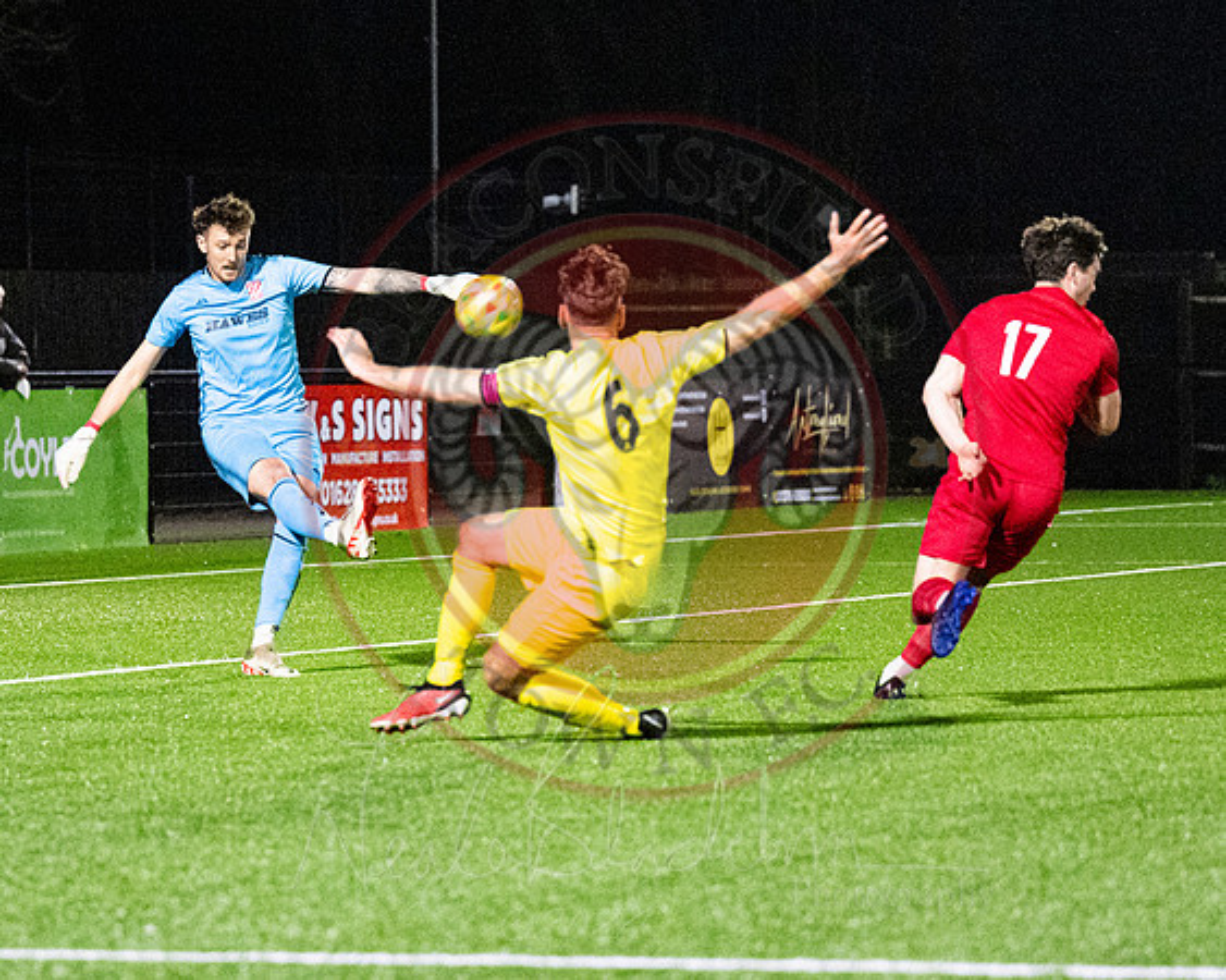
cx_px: 484
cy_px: 596
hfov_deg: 8.9
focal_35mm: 217
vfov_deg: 7.1
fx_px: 7876
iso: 8000
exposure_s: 1/1000
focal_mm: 100
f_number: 2.8
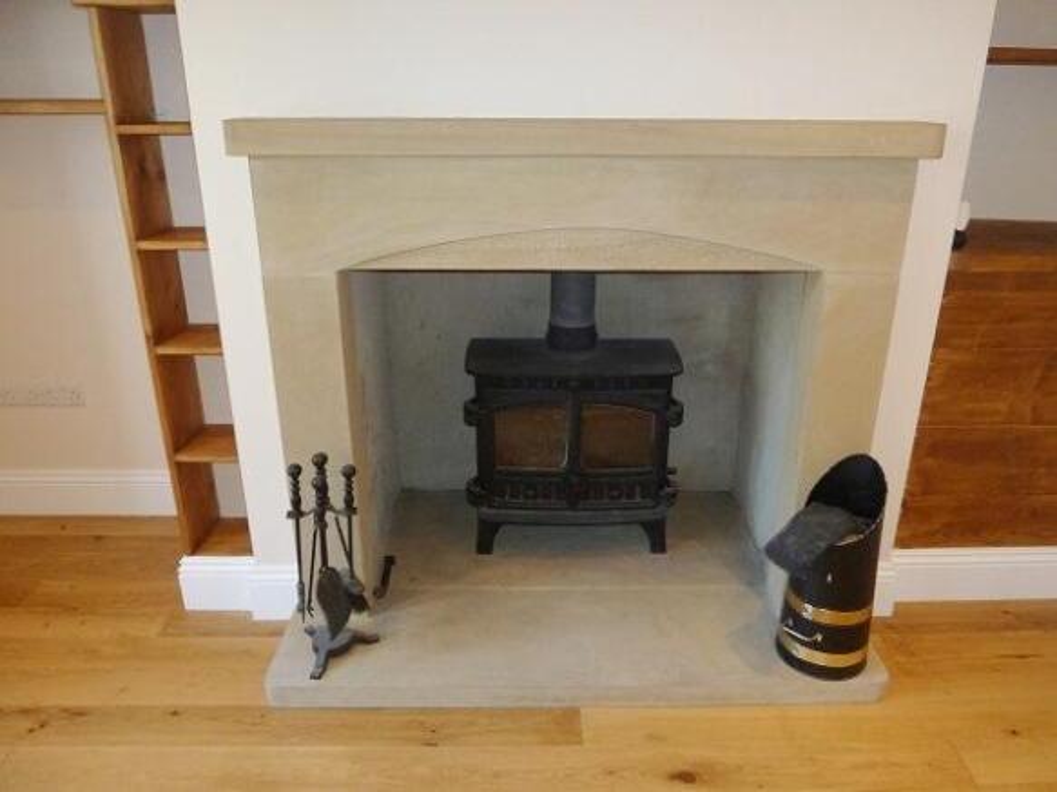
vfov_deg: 54.9
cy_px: 396
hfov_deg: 69.4
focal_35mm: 25
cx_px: 528
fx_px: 763
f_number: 3.3
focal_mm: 4.1
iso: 250
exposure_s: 1/30
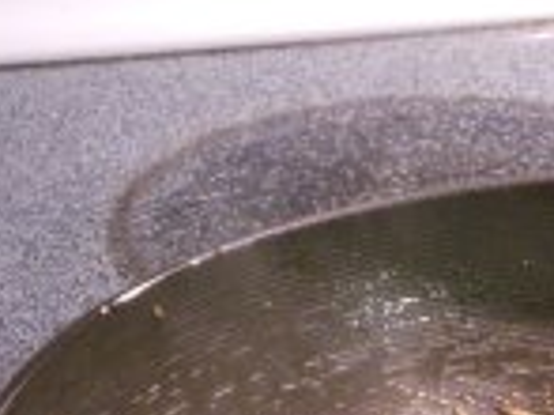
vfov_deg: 4.8
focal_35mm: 311
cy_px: 464
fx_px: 4973
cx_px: 663
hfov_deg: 6.3
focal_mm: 18.9
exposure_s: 1/6
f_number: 4.2
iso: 400
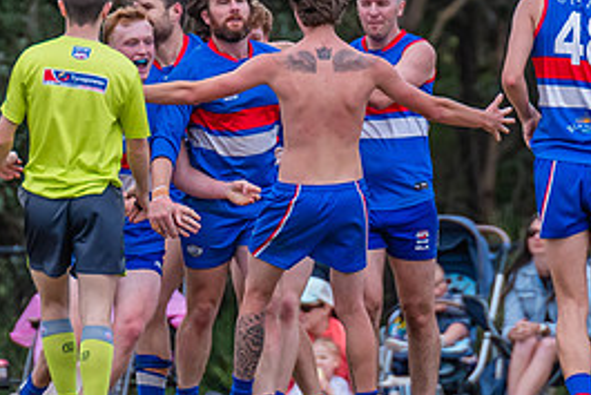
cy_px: 127
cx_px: 317
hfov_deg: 1.3
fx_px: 25163
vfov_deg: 0.9
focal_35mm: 1532
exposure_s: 1/2000
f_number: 5
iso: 800
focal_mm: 420
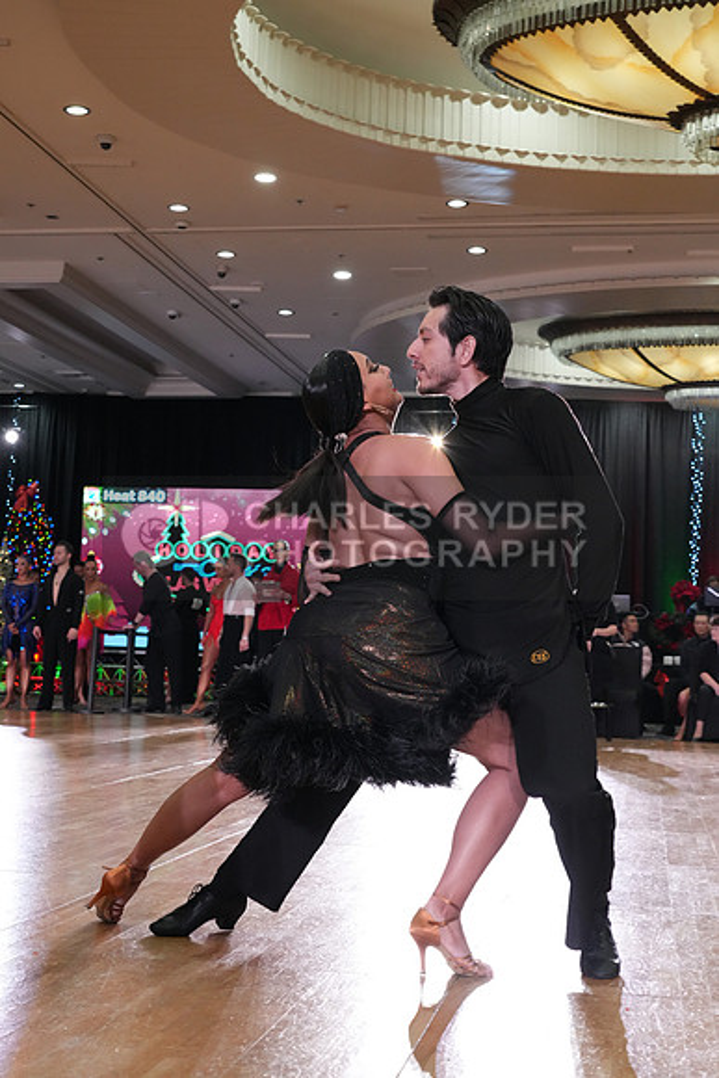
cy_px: 539
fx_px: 1437
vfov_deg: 41.1
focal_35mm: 48
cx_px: 360
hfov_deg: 28.1
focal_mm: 48
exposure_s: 1/200
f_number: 7.1
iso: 4000
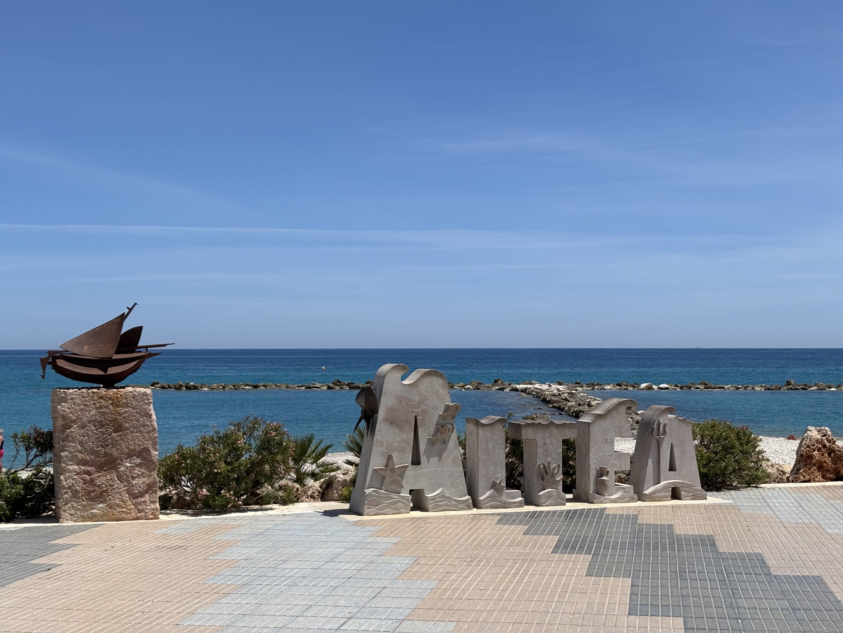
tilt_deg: +1.5
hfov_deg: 36.8
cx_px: 422
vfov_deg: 28.0
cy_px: 316
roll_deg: +0.0
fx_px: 1266
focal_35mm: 52
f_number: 1.6
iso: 40
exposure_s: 1/5076
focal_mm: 5.96
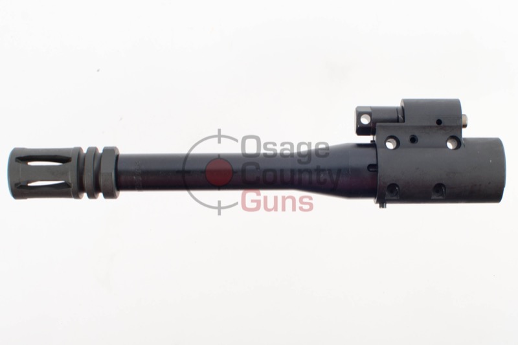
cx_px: 259
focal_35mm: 52
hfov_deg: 37.9
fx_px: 755
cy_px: 172
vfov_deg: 25.7
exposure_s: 1/200
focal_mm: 35
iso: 160
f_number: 8
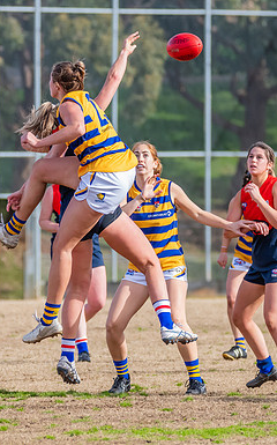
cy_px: 185
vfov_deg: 3.1
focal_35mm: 689
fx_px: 8338
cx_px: 133
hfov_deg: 1.9
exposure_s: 1/1600
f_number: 7.1
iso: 800
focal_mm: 280
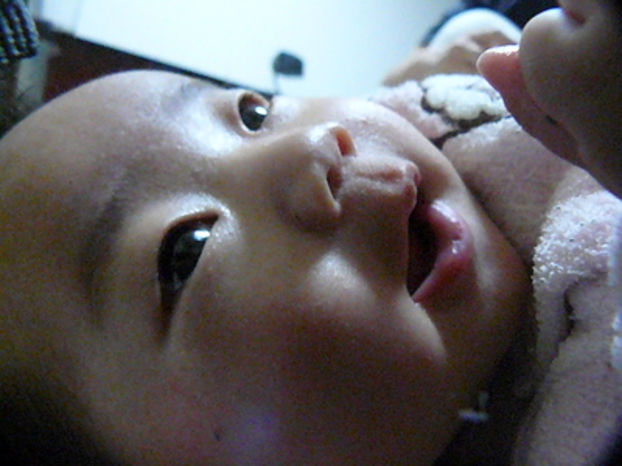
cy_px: 233
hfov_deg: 51.4
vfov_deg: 39.7
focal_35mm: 36
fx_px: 647
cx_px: 311
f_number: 2.8
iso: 3200
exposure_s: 1/100
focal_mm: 6
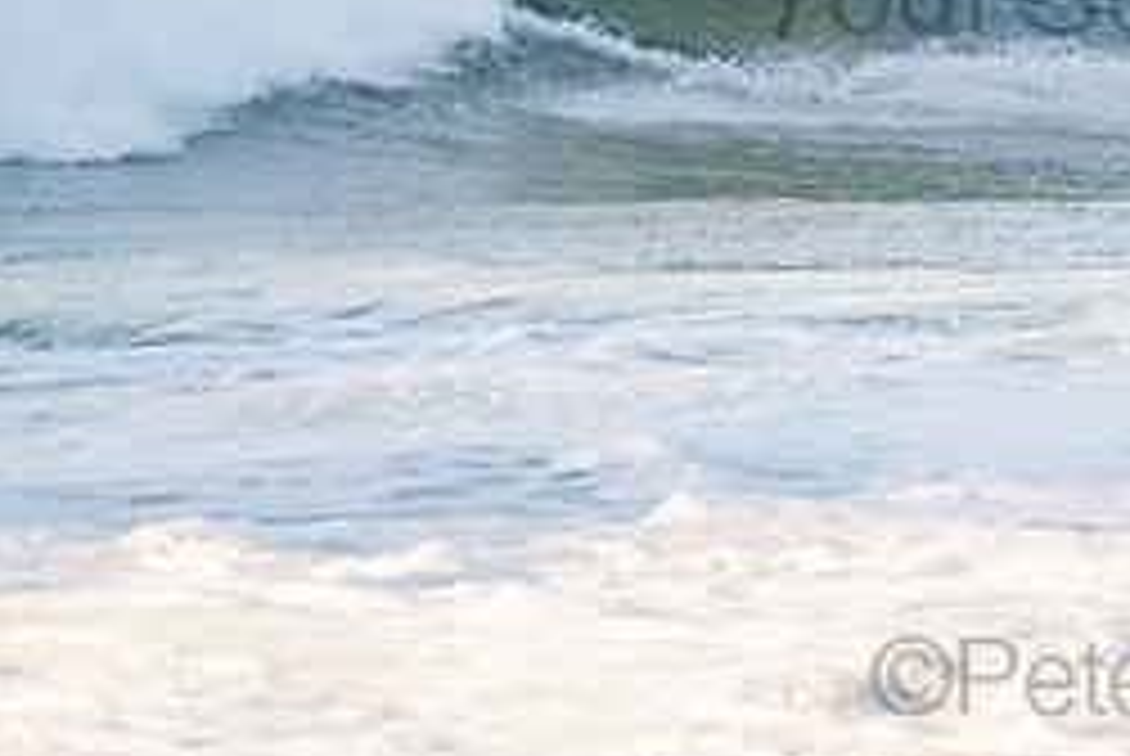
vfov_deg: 1.2
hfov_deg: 1.8
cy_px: -70
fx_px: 36296
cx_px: 1220
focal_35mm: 1155
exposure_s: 1/1600
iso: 500
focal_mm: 500
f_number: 5.6
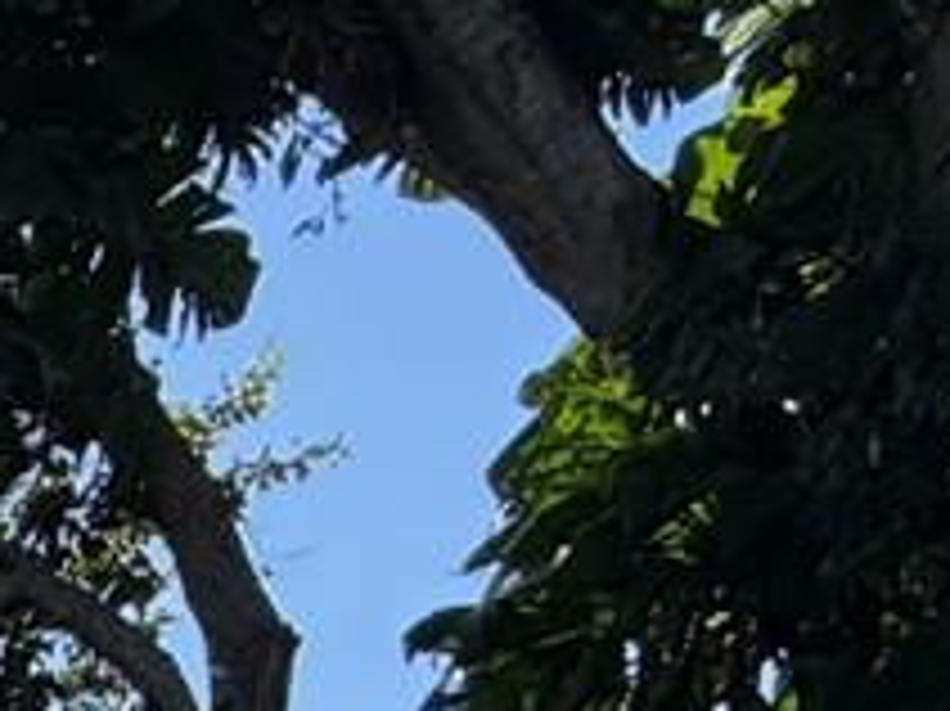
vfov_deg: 10.3
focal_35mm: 106
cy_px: 2088
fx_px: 2907
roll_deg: -2.8
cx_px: -1585
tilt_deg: +1.0
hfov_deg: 12.5
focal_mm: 2.22
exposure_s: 1/502
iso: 50
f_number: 2.2
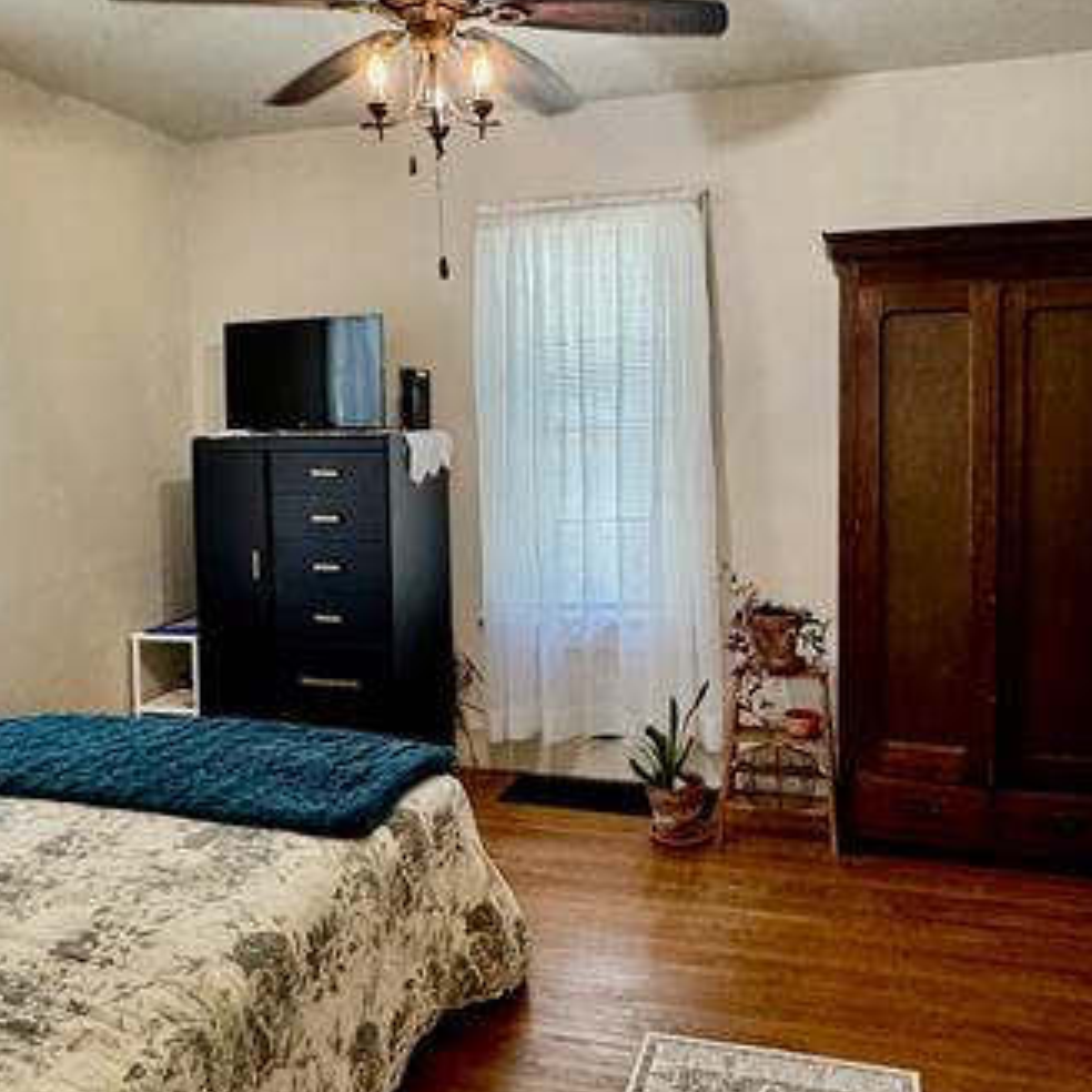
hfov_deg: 55.6
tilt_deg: -3.3
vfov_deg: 55.4
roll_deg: +0.9
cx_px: 569
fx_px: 1035
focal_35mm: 29
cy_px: 466
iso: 250
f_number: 2.2
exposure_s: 1/60
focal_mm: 2.22
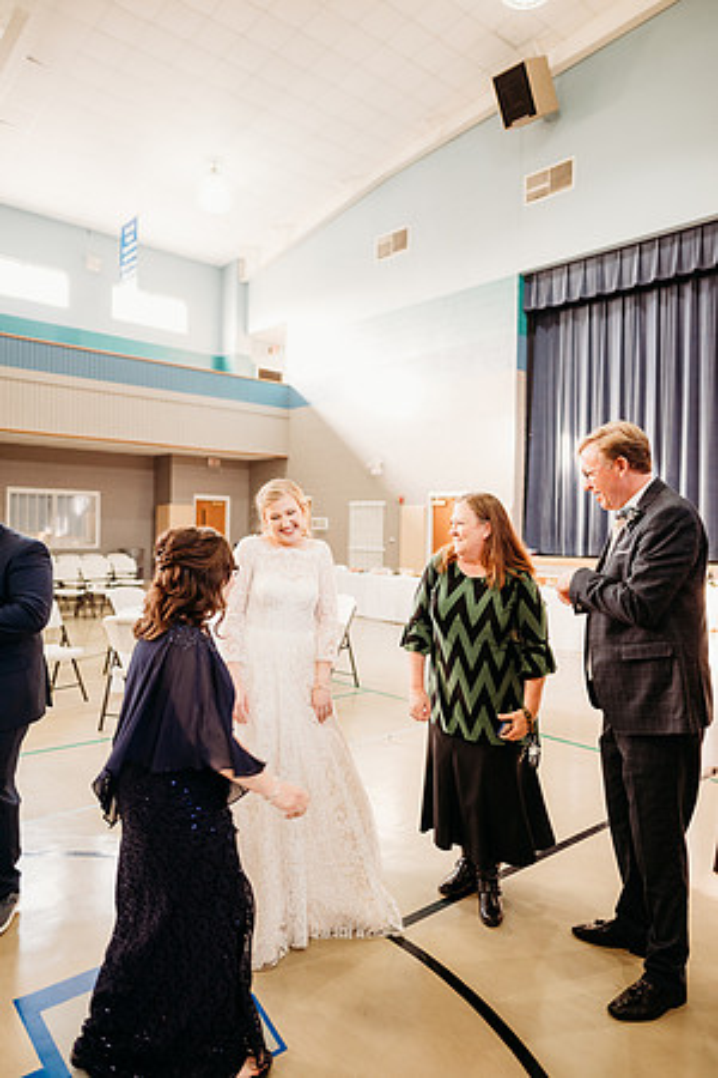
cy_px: 539
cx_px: 359
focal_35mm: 24
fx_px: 718
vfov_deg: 73.7
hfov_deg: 53.1
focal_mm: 24
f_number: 2
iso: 1250
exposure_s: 1/125
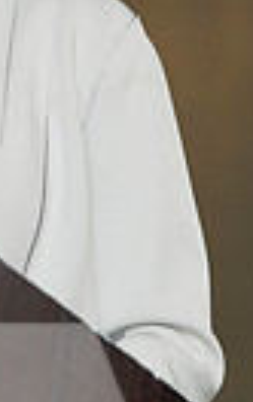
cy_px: 143
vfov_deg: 1.8
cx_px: -87
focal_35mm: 1171
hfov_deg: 1.1
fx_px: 12863
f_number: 5.6
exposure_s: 1/125
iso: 1600
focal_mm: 200
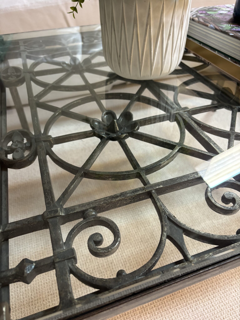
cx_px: 120
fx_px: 240
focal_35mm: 26
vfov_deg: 67.3
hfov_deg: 53.1
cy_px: 160
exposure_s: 1/60
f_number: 1.6
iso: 320
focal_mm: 5.96
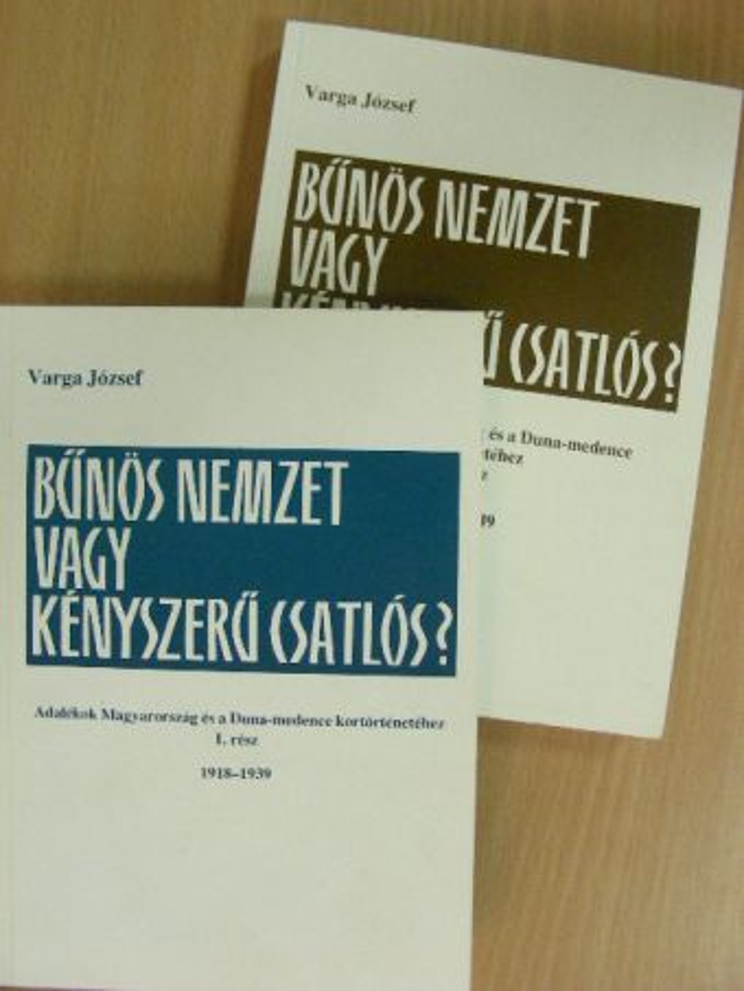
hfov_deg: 32.9
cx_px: 372
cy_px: 496
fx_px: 1260
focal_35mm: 44
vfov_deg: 42.9
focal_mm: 7.4
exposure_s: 1/23.6
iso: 200
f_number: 3.5
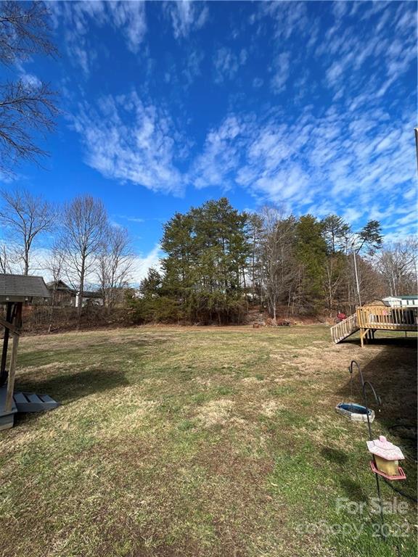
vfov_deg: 106.2
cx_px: 209
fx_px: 209
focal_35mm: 13
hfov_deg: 89.9
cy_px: 278
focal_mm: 1.57
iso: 32
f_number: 1.8
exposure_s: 1/874
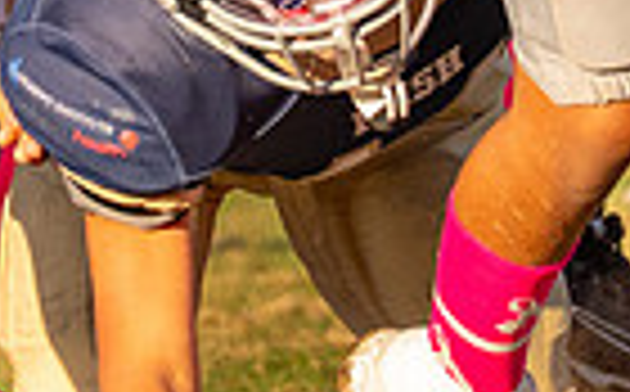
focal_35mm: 1526
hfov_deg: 1.4
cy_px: -605
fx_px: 26159
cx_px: 57
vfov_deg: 0.9
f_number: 2.8
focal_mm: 175
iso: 400
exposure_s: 1/2500
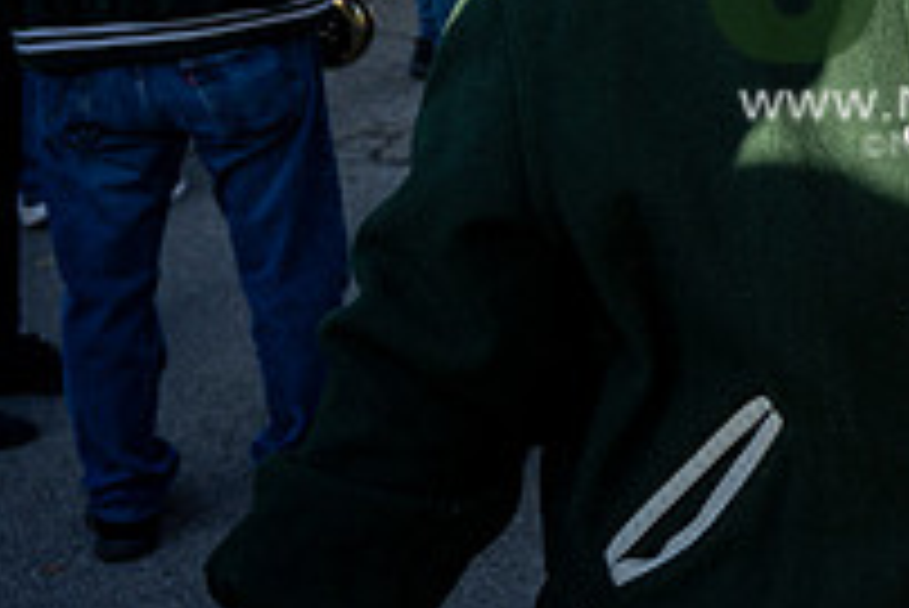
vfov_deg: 19.0
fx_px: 1743
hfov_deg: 26.4
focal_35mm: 69
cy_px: -56
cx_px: 1048
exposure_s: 1/500
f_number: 4
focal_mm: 24
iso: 125
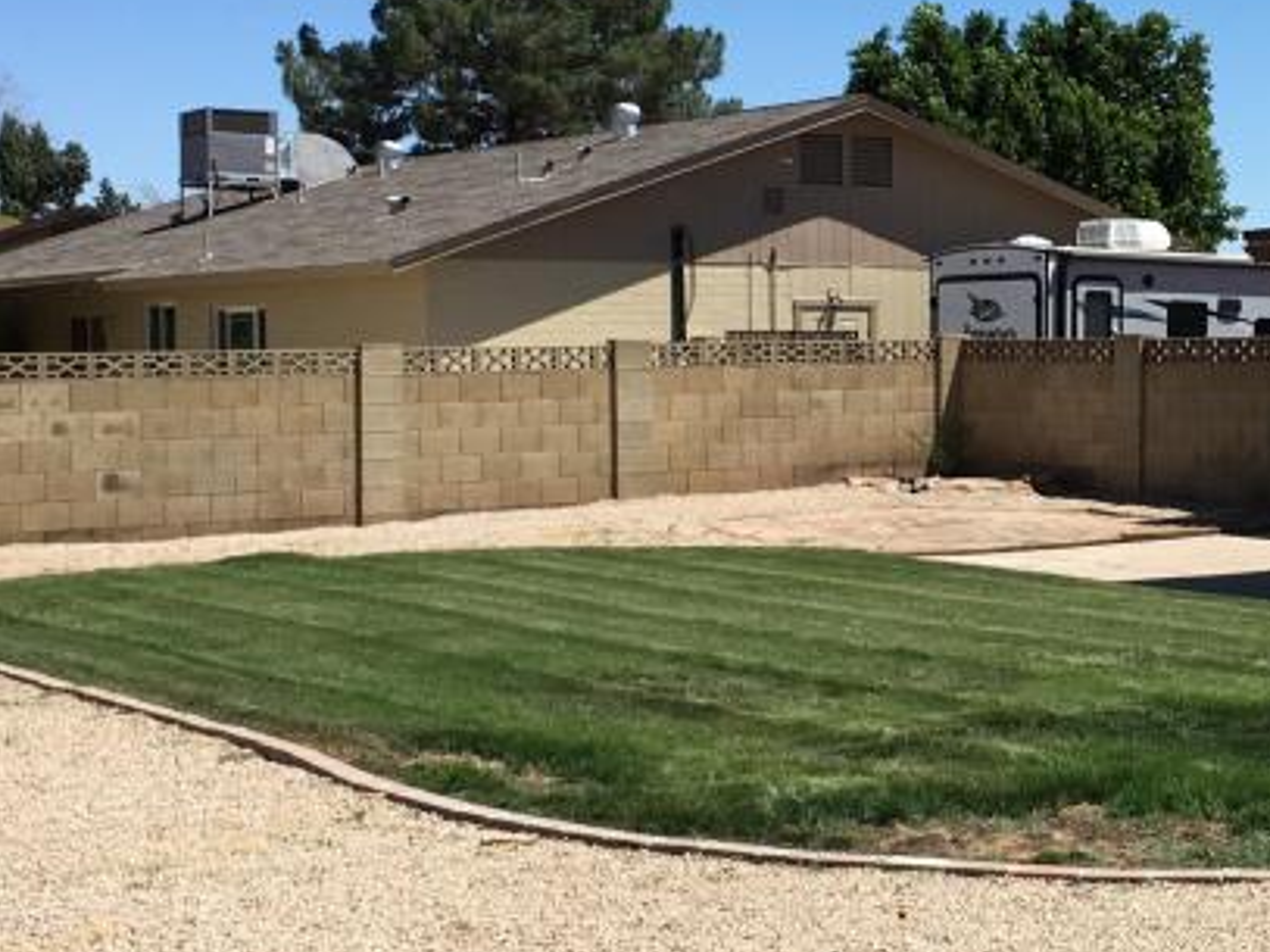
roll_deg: -0.1
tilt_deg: -1.7
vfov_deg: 20.2
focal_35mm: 73
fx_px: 2677
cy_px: 453
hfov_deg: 26.1
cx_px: 1042
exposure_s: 1/1876
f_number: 2.2
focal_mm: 4.15
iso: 25
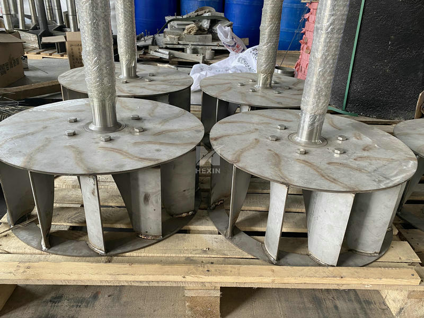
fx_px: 318
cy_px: 159
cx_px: 212
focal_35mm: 26
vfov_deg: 53.1
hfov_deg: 67.3
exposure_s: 1/66
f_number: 1.8
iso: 125
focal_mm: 4.25
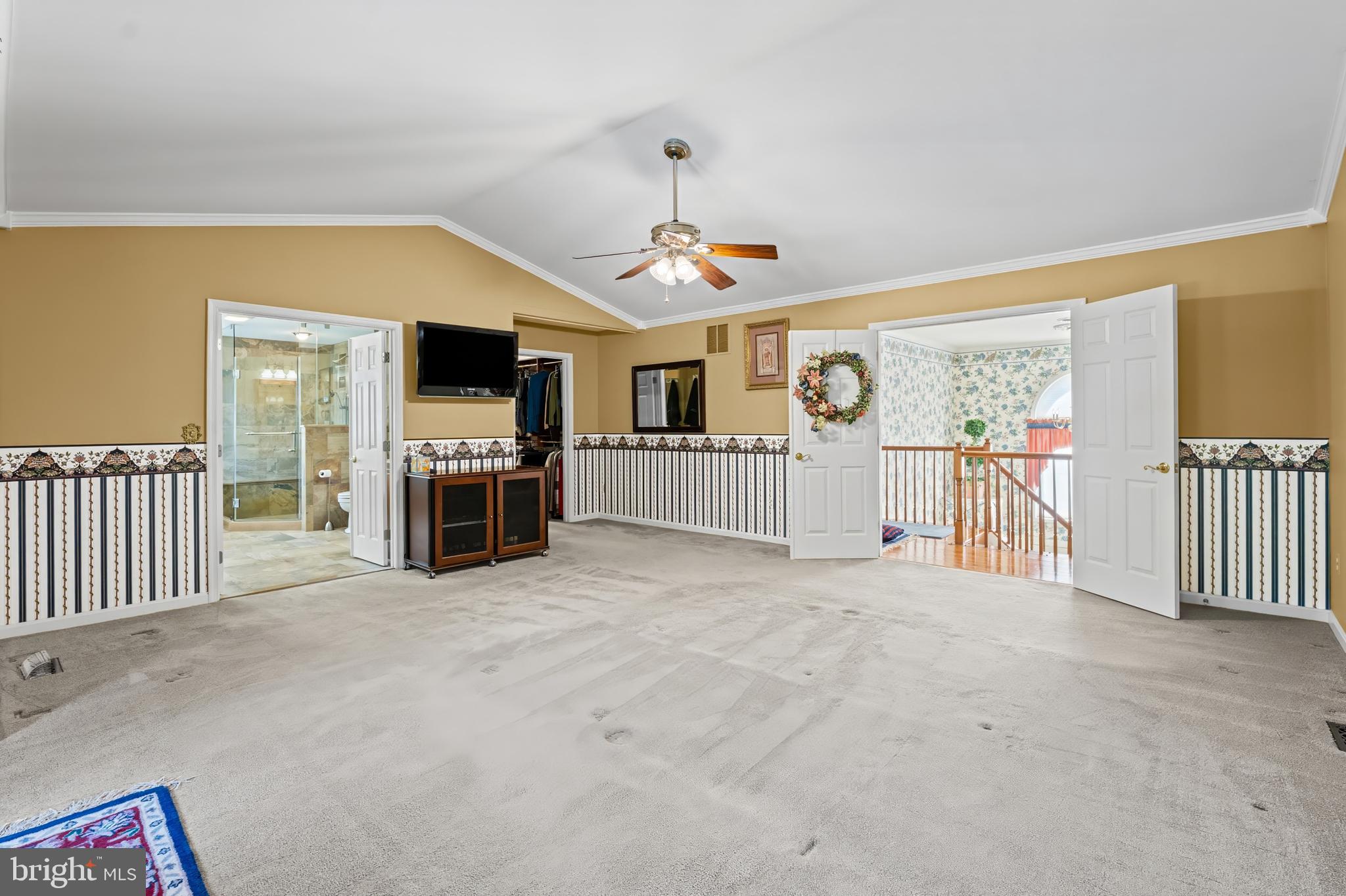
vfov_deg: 73.7
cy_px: 448
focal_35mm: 16
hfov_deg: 96.8
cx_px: 673
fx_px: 598
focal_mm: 16
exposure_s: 1/13
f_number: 7.1
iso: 1250
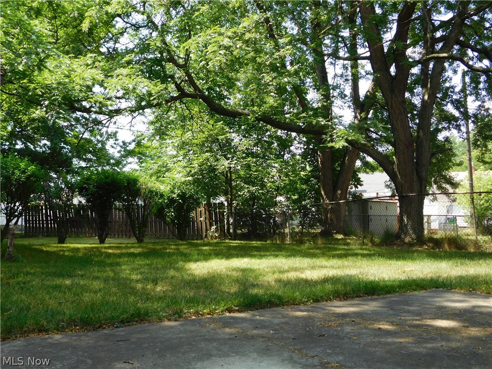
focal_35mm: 36
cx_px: 246
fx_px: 512
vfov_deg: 39.7
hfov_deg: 51.4
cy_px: 184
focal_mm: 6.3
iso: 125
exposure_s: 1/250
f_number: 3.5
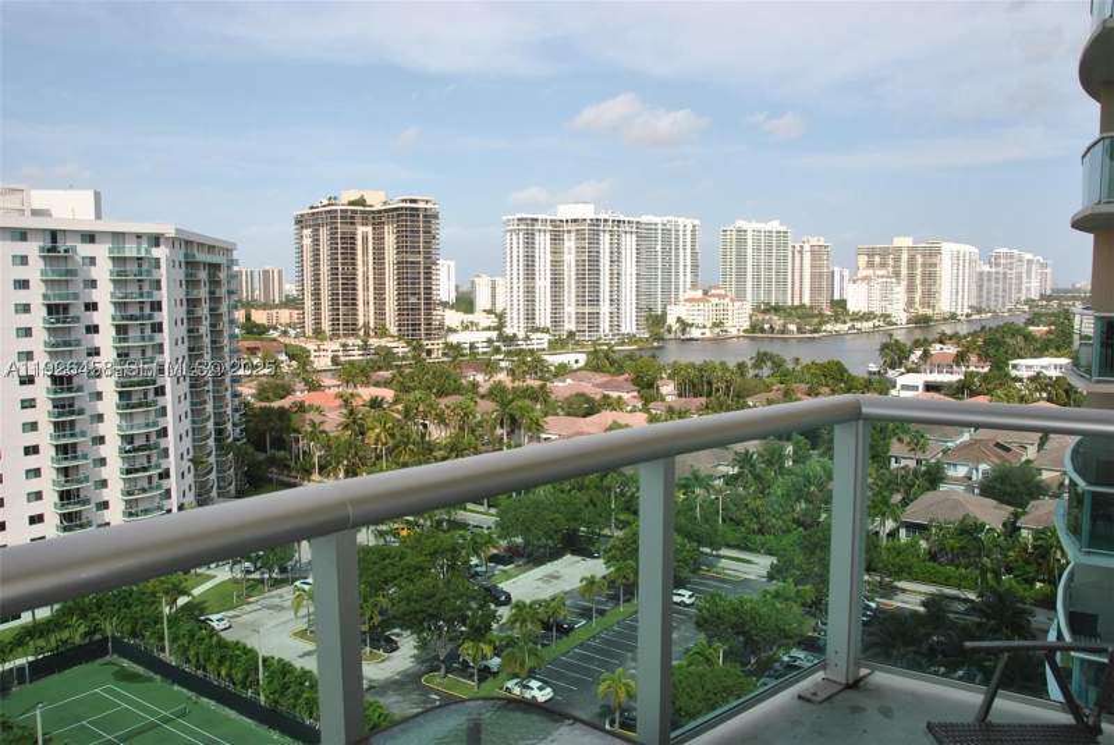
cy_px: 372
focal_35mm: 27
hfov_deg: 67.3
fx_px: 836
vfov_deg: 48.0
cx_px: 557
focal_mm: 18
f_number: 8
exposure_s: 1/200
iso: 100
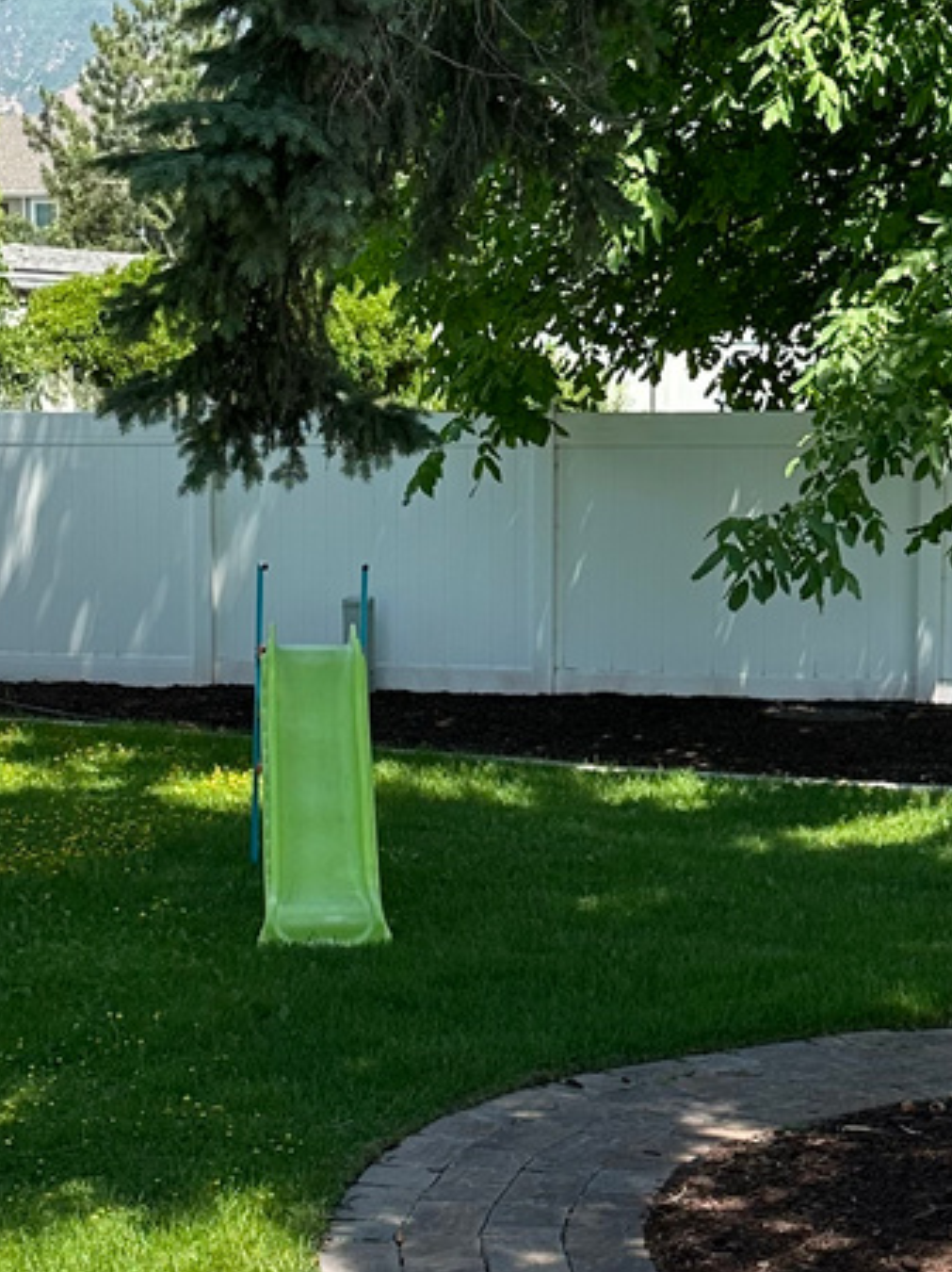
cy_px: 670
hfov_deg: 18.0
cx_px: 438
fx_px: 3010
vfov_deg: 23.8
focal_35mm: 82
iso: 80
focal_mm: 6.86
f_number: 1.78
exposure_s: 1/1880
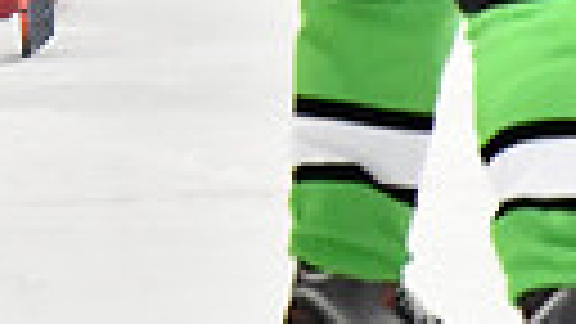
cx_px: -662
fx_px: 21688
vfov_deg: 0.9
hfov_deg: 1.5
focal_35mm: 1420
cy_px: -475
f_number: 2.8
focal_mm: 200
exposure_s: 1/1250
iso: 6400
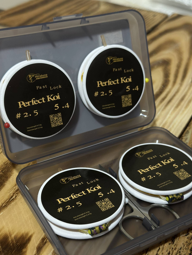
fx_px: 370
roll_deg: -3.6
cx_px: 97
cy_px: 132
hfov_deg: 29.1
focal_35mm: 50
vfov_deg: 38.2
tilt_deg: -35.1
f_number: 1.78
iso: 100
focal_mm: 6.86
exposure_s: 1/50
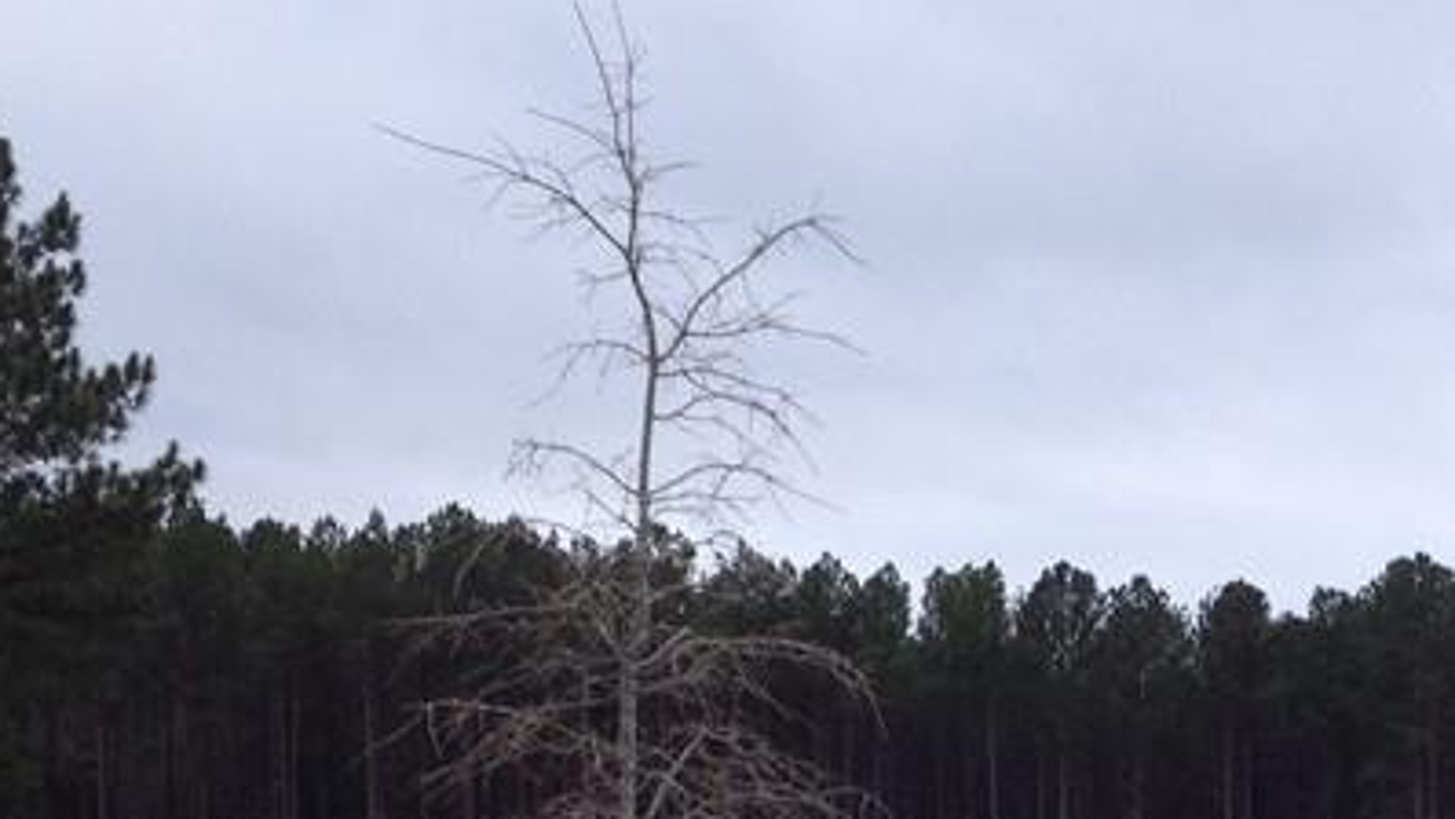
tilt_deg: -6.3
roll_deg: +1.1
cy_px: 1225
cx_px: 1210
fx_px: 3781
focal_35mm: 98
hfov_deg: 21.5
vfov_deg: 11.8
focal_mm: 4.28
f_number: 2.4
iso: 50
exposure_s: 1/480
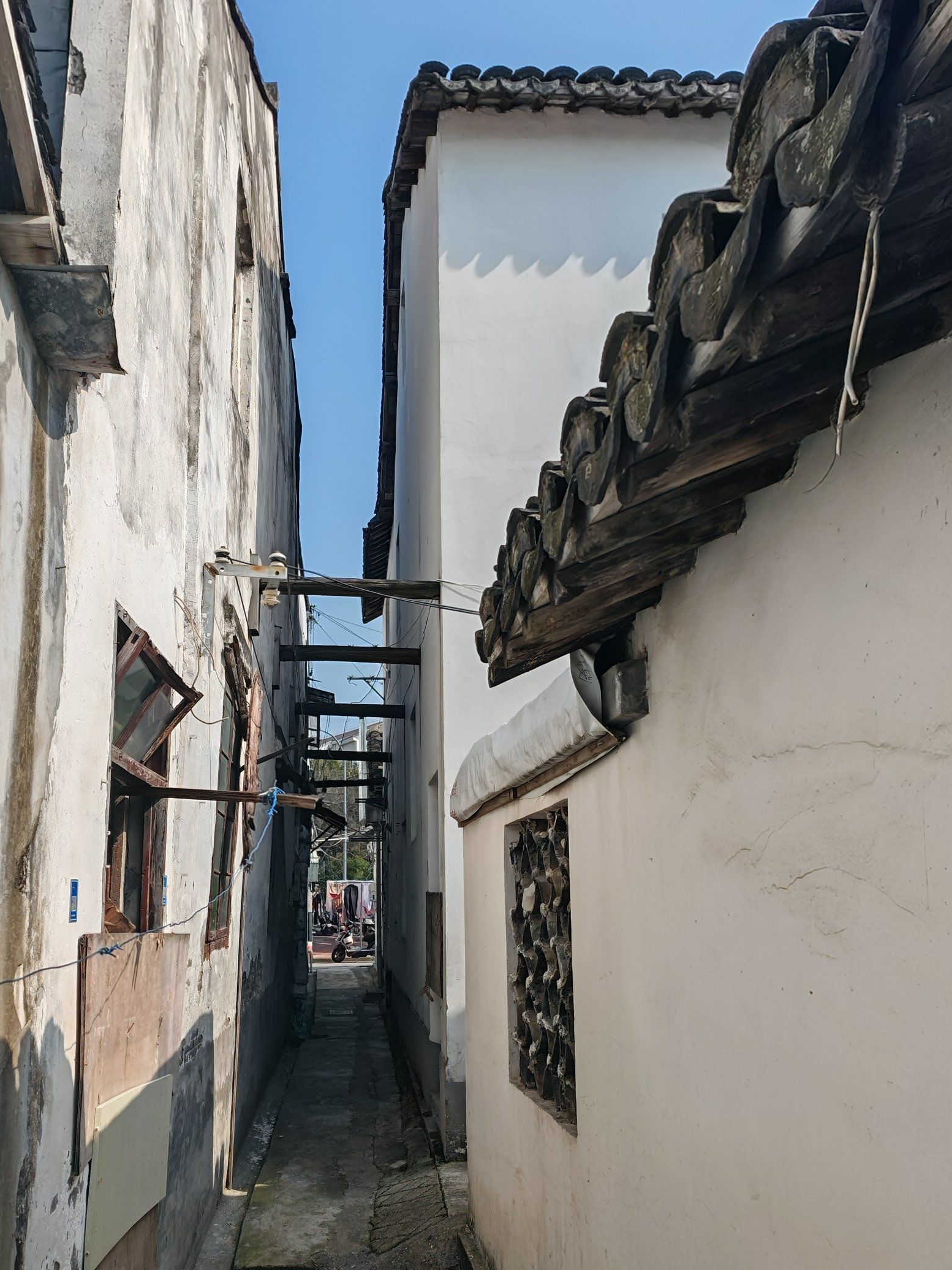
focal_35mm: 29
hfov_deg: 47.8
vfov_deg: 61.2
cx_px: 361
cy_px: 749
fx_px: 1063
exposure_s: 1/909
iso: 50
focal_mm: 1.82
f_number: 2
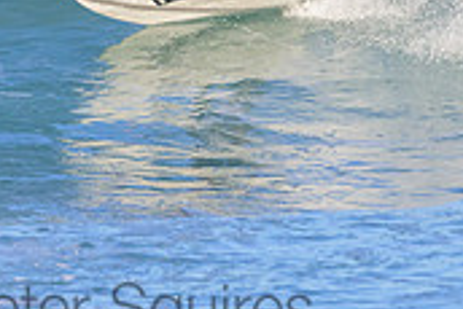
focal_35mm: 1783
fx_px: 22950
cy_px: -138
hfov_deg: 1.2
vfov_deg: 0.8
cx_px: 105
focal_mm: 530
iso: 2000
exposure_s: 1/2000
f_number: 10
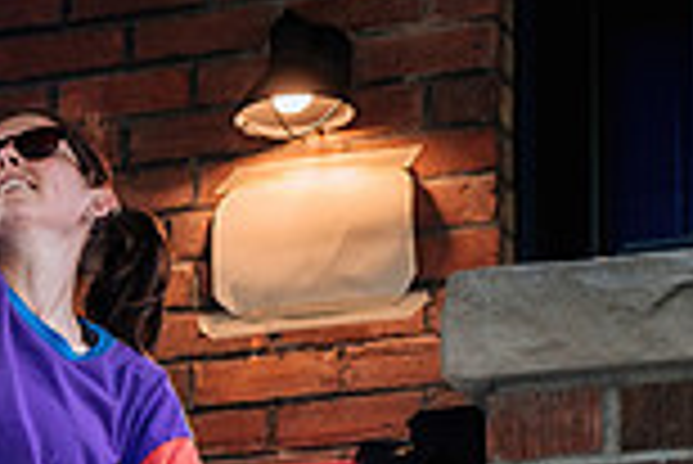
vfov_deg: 5.8
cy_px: 669
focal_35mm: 234
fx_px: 4509
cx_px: -428
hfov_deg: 8.5
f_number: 2.8
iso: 800
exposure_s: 1/250
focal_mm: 41.4
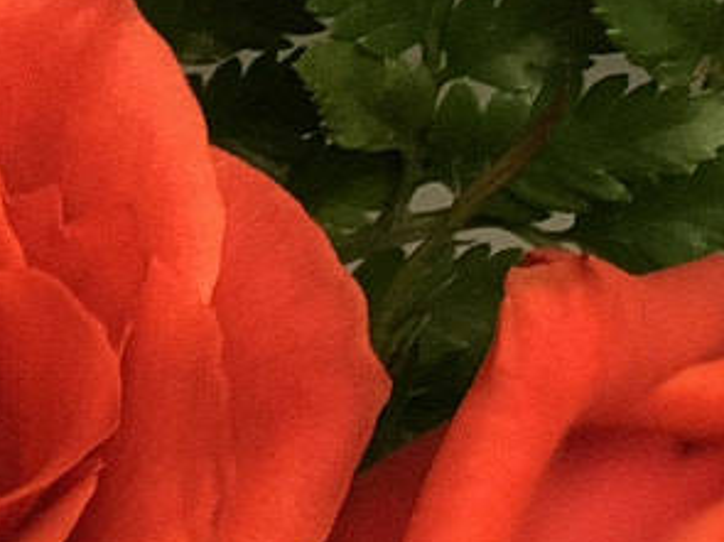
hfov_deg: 6.8
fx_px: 5896
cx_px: -687
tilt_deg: -80.8
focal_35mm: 282
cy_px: 498
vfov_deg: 5.3
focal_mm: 6
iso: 160
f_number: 2.4
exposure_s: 1/24
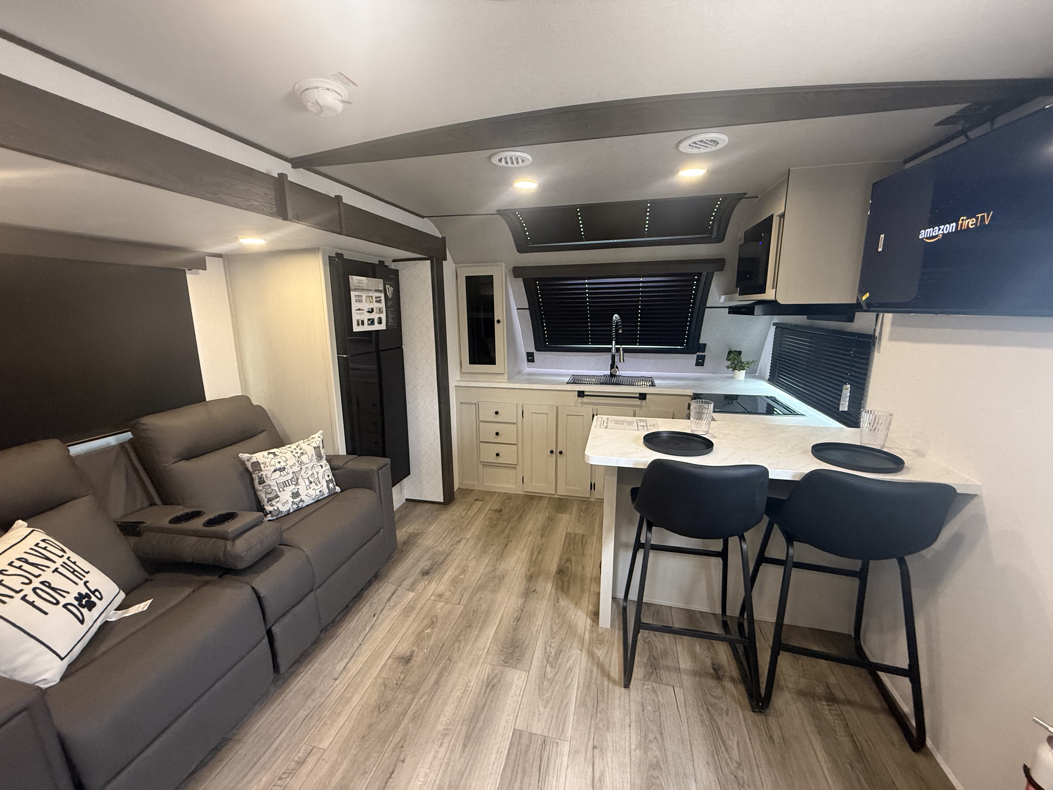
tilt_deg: -11.6
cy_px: 395
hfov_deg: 102.1
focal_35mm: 14
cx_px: 526
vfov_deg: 85.7
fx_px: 426
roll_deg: -0.7
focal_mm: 2.22
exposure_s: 1/60
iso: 400
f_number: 2.2
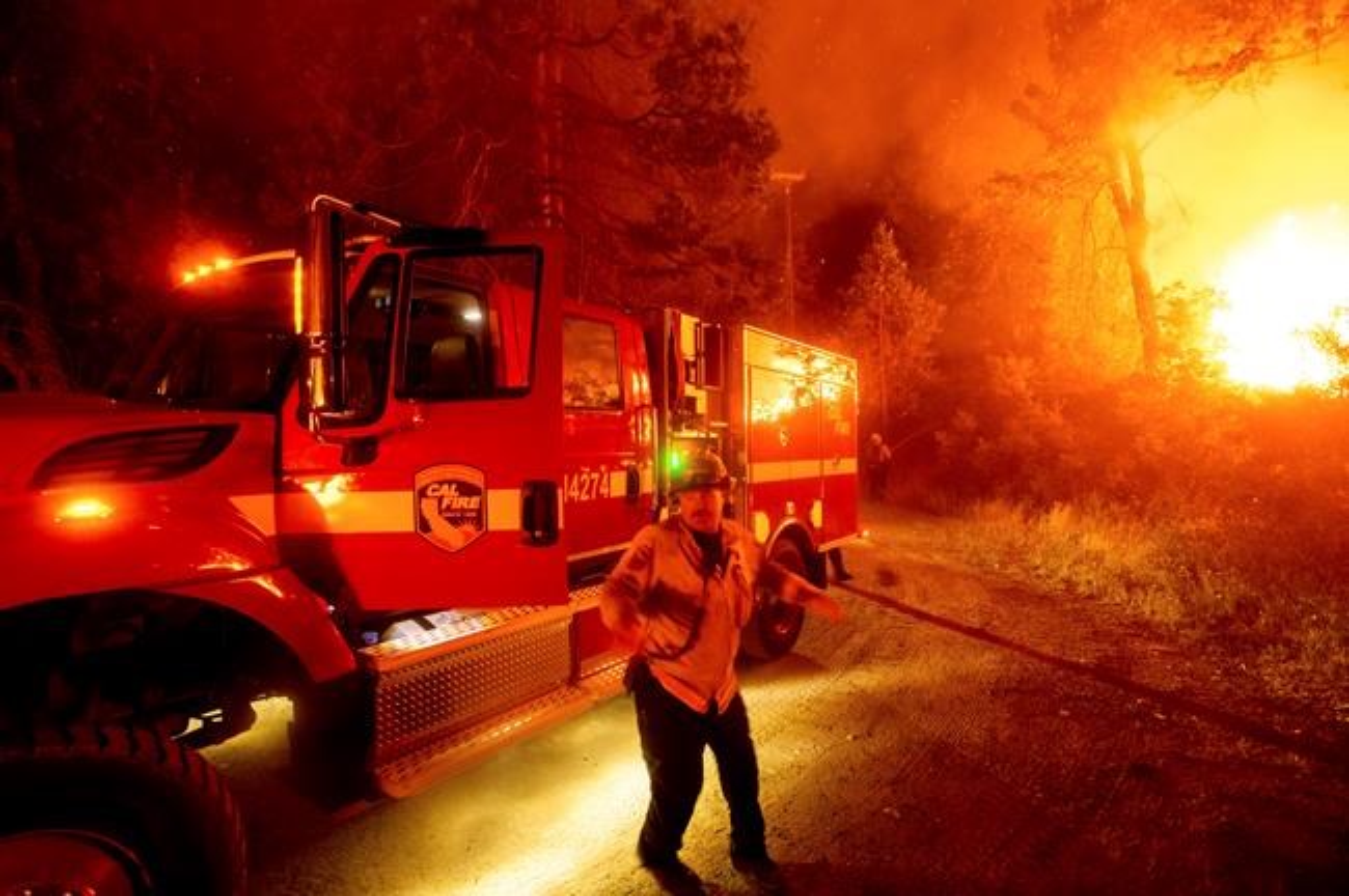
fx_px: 636
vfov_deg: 70.3
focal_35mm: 17
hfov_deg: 93.3
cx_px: 674
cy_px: 448
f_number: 4
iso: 6400
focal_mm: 17
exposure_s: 1/30
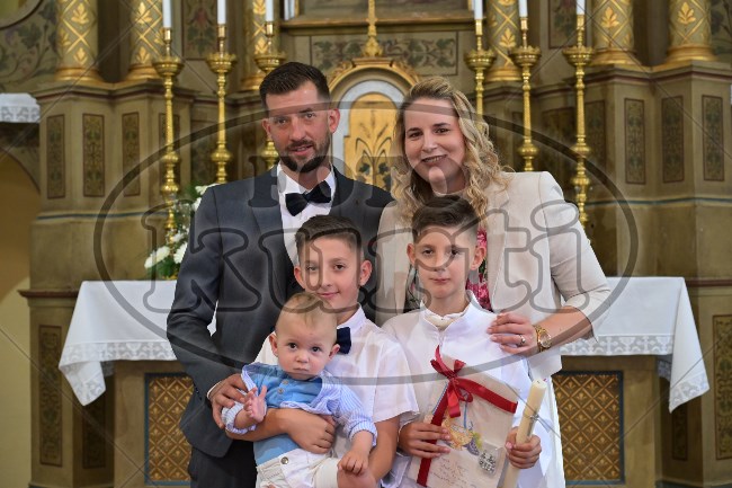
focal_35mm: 59
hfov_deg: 33.9
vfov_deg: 23.0
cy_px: 244
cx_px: 366
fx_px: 1199
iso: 4000
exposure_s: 1/125
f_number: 4.5
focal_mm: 59
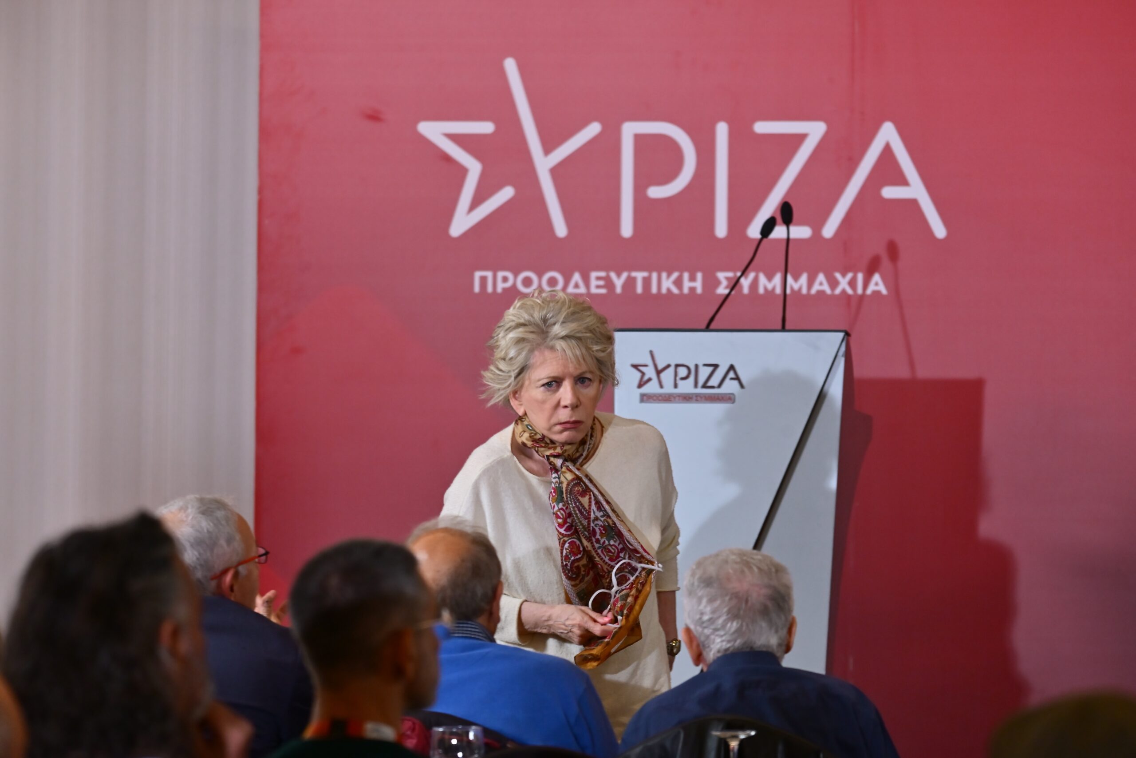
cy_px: 379
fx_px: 6942
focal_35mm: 220
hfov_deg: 9.4
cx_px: 568
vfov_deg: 6.2
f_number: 5.6
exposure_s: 1/250
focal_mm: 220
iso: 1600
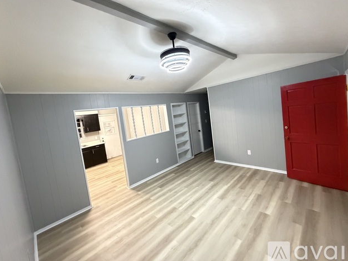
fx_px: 151
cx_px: 172
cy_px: 124
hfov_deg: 98.2
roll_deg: +7.6
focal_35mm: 15
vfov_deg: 81.7
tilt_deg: -4.7
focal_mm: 2.22
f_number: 2.2
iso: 1250
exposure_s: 1/60
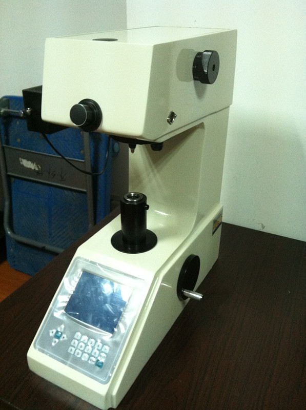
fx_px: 414
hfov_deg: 40.6
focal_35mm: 35
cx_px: 153
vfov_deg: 52.7
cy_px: 205
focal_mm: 3.85
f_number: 2.8
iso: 320
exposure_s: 1/15
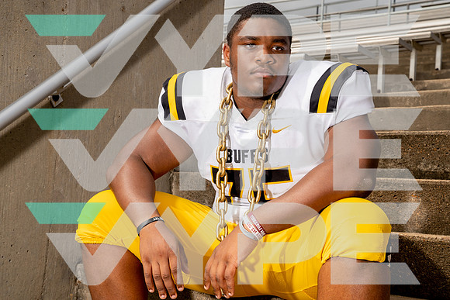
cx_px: 225
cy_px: 150
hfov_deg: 35.6
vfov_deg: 24.2
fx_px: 700
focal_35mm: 56
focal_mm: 56
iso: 100
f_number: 8
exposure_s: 1/250
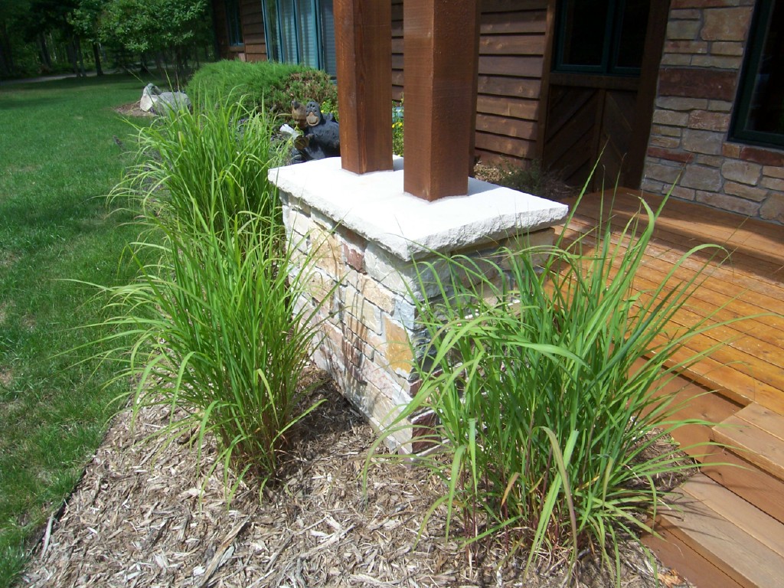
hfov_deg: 73.9
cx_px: 392
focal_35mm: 23
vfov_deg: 58.9
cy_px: 294
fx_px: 521
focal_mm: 3.8
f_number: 5.6
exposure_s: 1/125
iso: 64
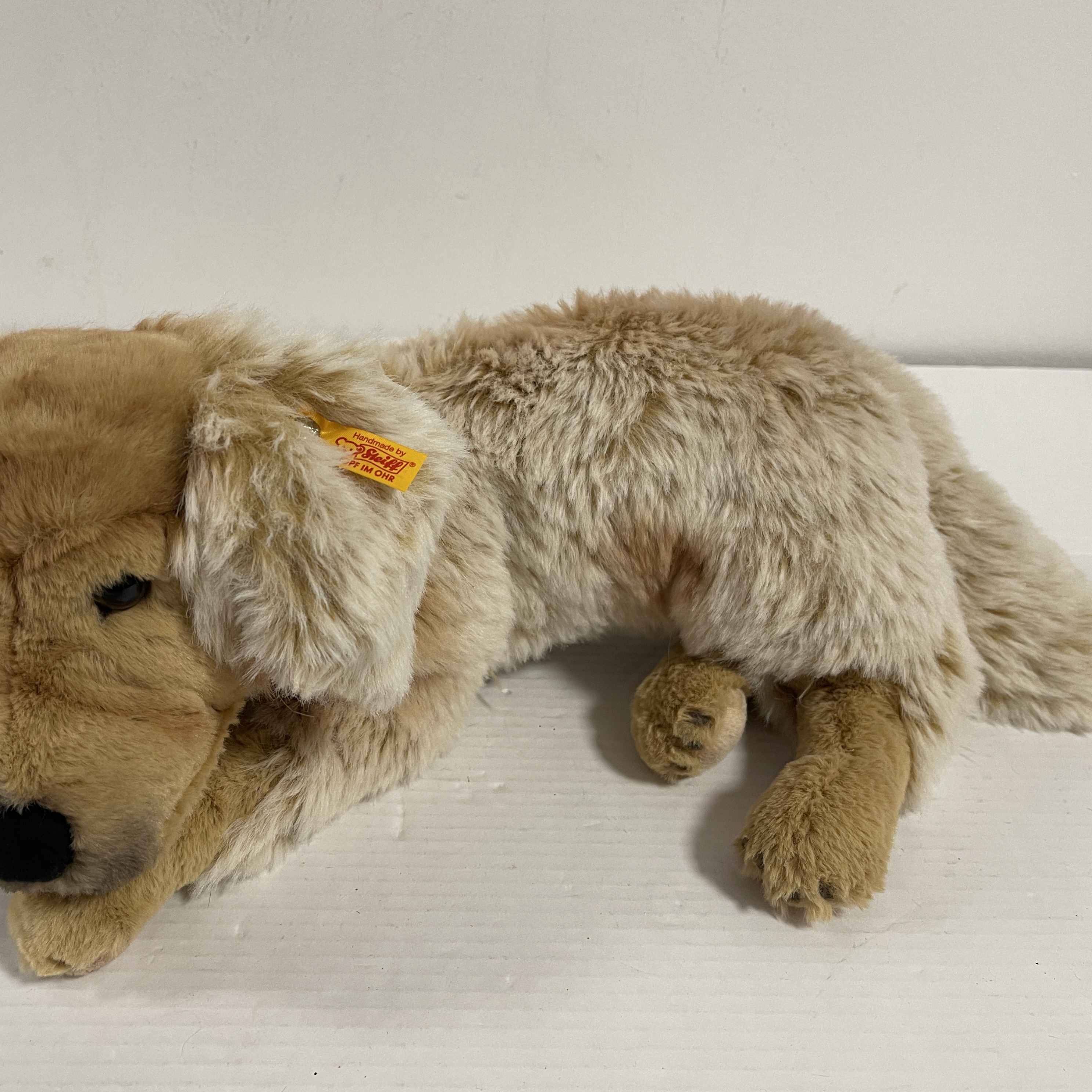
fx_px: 1071
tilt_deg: -29.7
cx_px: 423
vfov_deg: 54.0
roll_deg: -3.6
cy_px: 543
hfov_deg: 53.6
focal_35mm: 30
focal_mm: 5.1
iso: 100
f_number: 1.6
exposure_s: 1/50
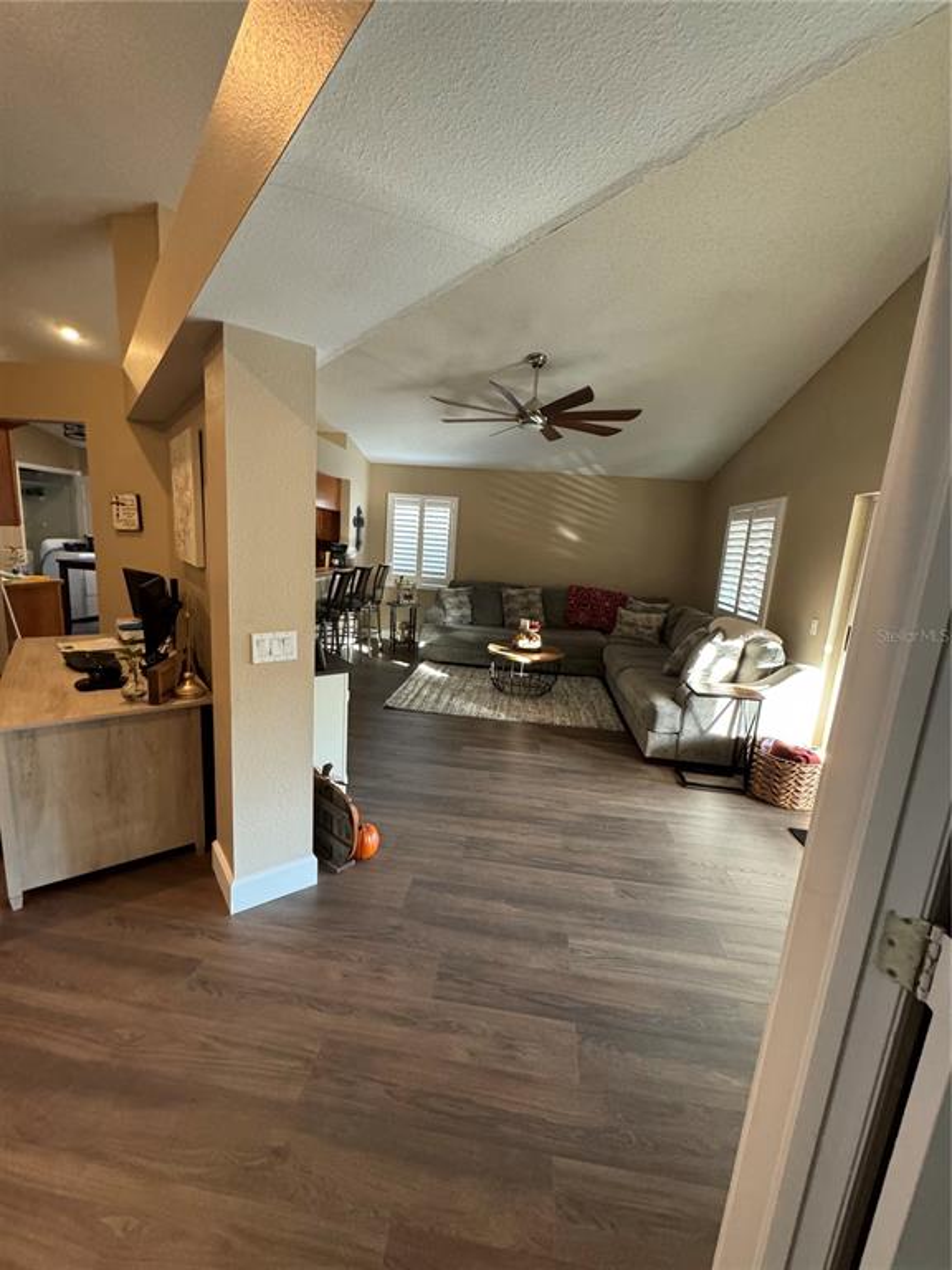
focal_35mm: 14
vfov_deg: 102.1
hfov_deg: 85.7
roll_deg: -4.8
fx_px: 513
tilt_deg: -10.9
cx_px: 476
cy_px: 635
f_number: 2.2
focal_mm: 2.22
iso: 800
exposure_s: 1/60
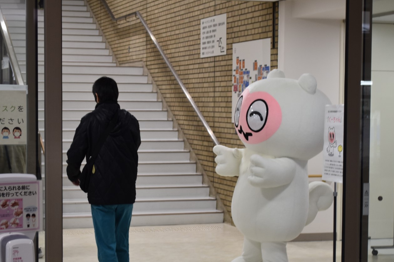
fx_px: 974
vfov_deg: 15.3
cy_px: 167
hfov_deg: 22.9
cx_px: 213
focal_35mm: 89
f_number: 5.3
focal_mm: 46
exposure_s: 1/60
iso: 720
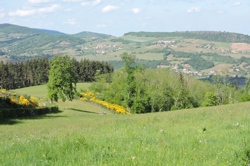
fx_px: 507
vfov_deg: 18.7
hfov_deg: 27.7
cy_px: 87
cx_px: 125
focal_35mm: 73
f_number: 4.5
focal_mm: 12.5
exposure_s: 1/400
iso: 100
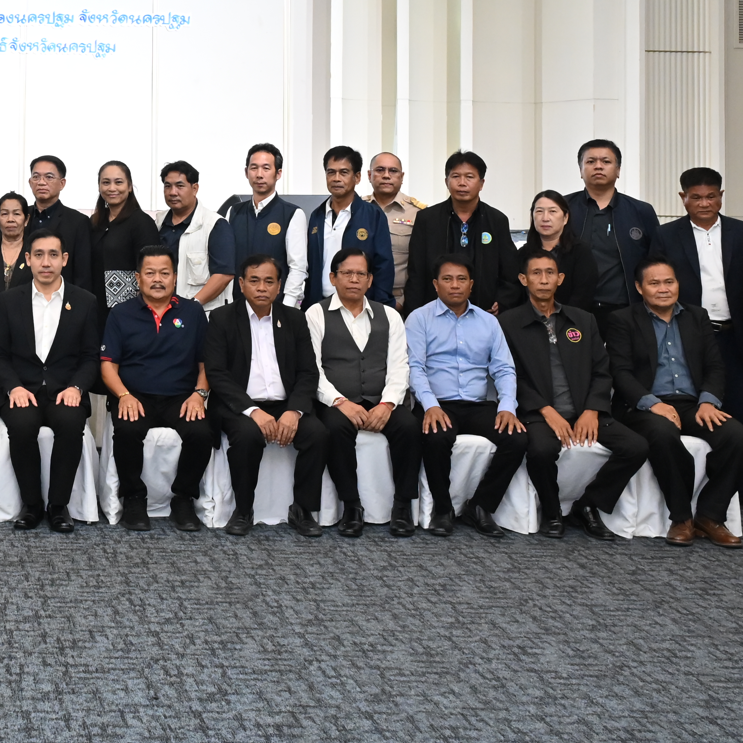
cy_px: 79
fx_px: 1603
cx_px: -61
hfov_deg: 24.5
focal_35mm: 66
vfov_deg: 25.3
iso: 2500
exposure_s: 1/125
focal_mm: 27
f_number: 5
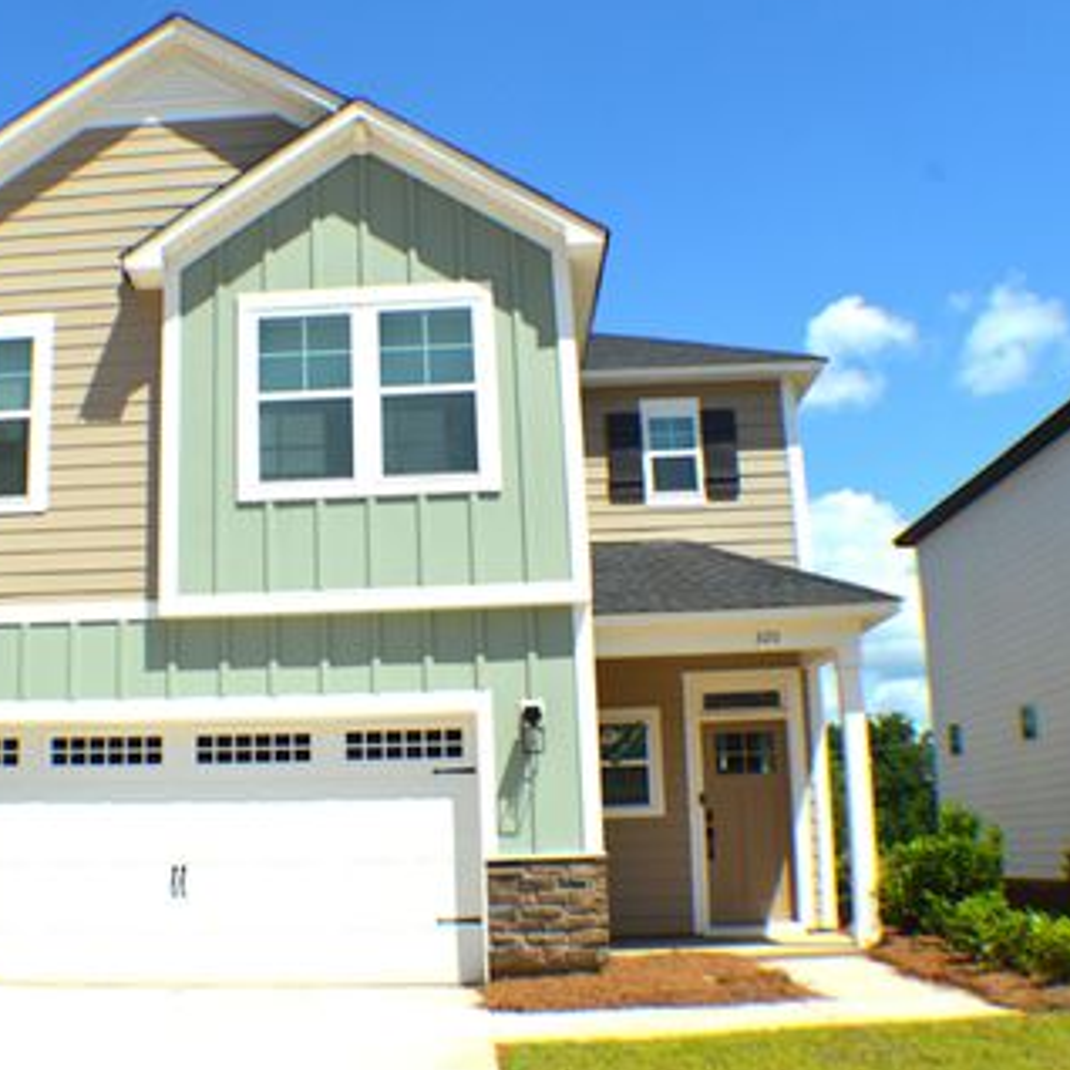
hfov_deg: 35.0
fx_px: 1679
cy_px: 525
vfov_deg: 35.4
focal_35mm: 48
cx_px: 360
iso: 100
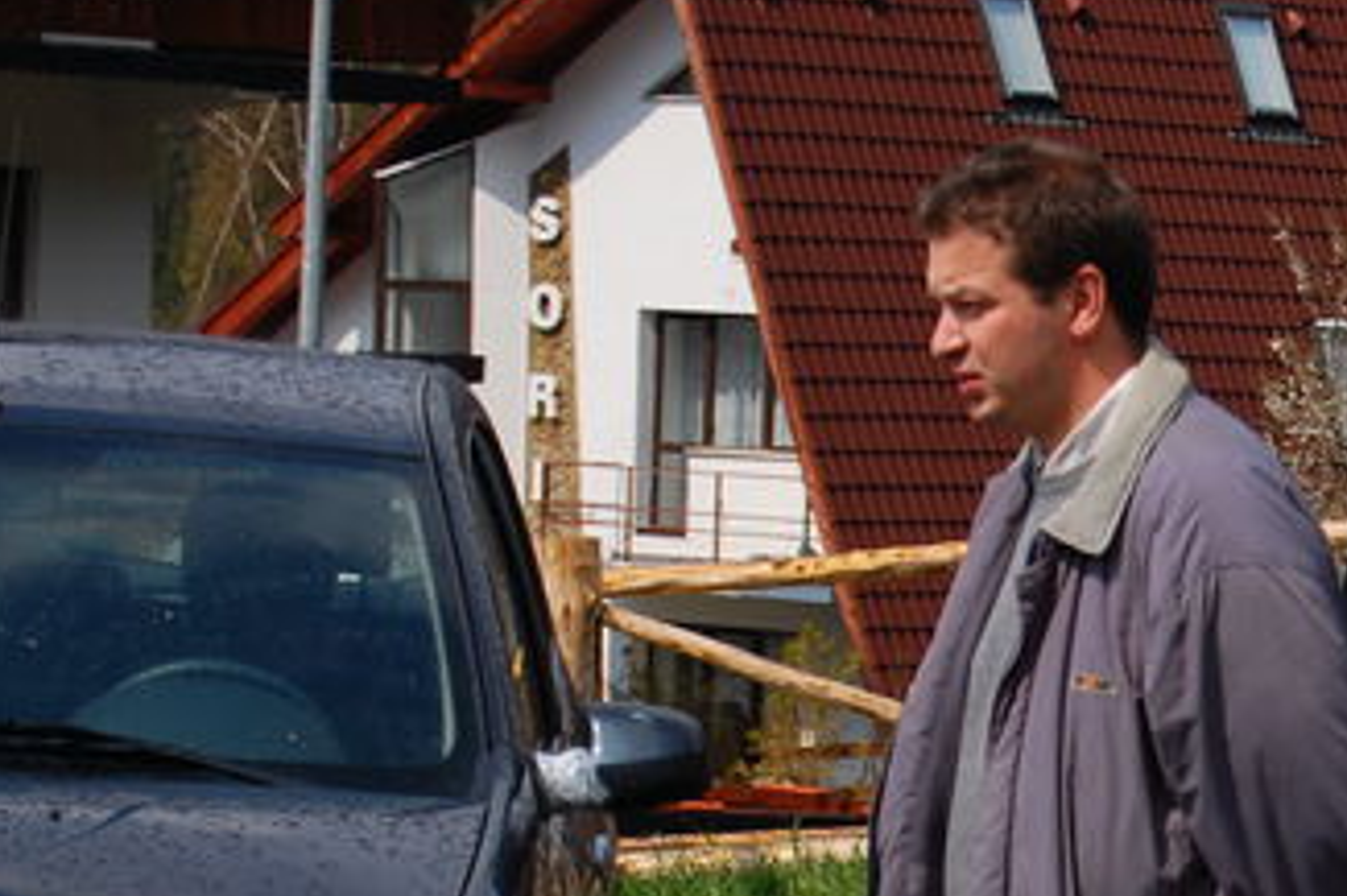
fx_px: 7562
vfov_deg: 6.8
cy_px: 968
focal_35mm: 202
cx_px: 1626
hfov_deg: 10.0
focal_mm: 55
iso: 200
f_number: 5.6
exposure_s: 1/1250
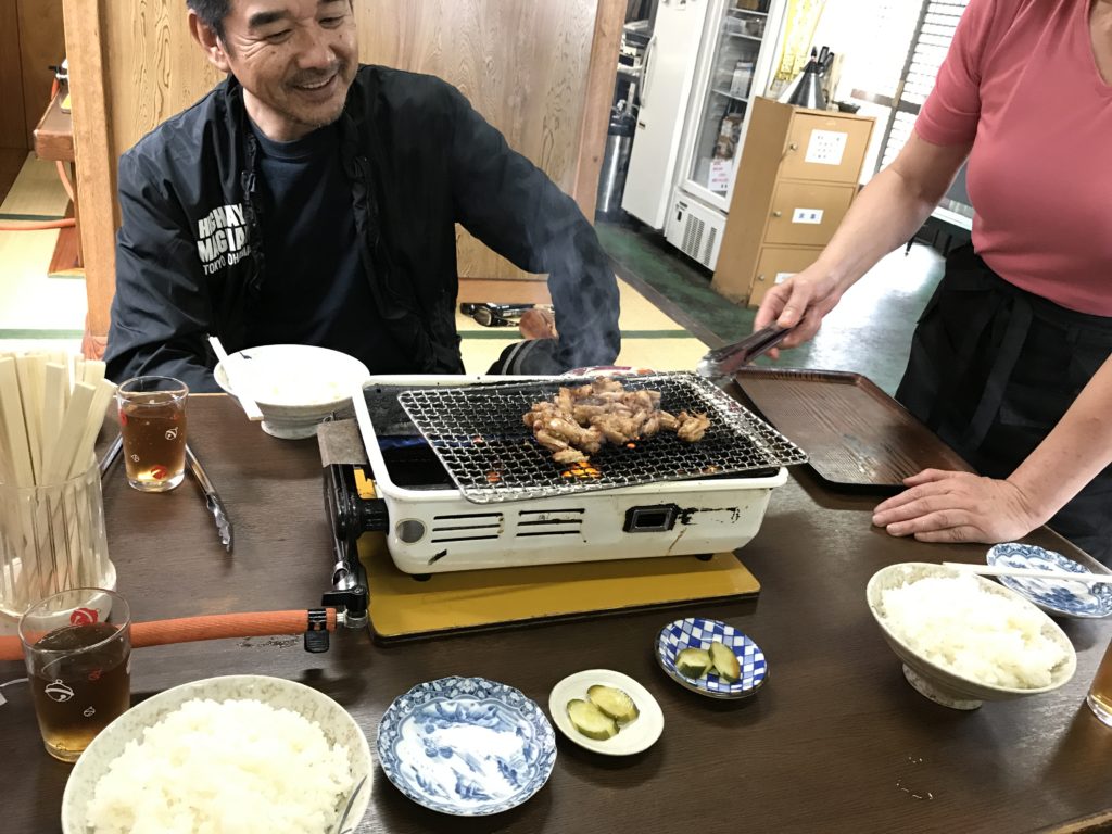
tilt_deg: -25.3
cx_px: 556
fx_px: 899
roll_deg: -9.1
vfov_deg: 49.7
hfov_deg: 63.4
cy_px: 417
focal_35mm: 28
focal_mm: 3.99
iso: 50
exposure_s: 1/15
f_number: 1.8
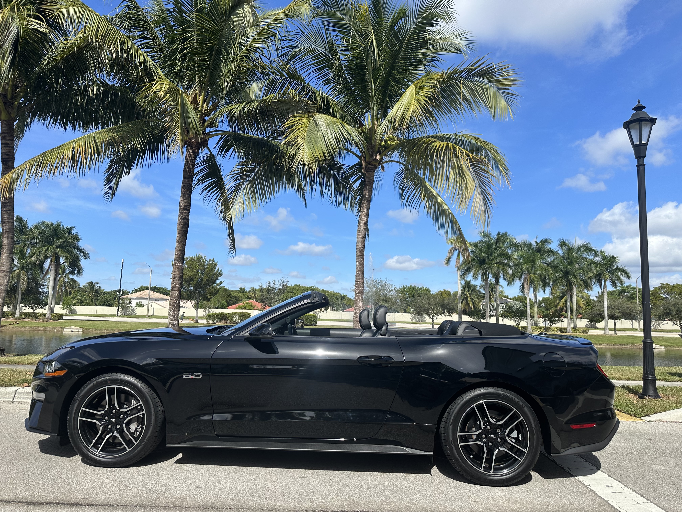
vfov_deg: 56.8
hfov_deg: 71.6
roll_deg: -2.8
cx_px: 341
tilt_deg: +7.7
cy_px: 256
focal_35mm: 24
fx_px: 473
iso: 80
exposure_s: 1/4545
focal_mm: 6.86
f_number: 1.78
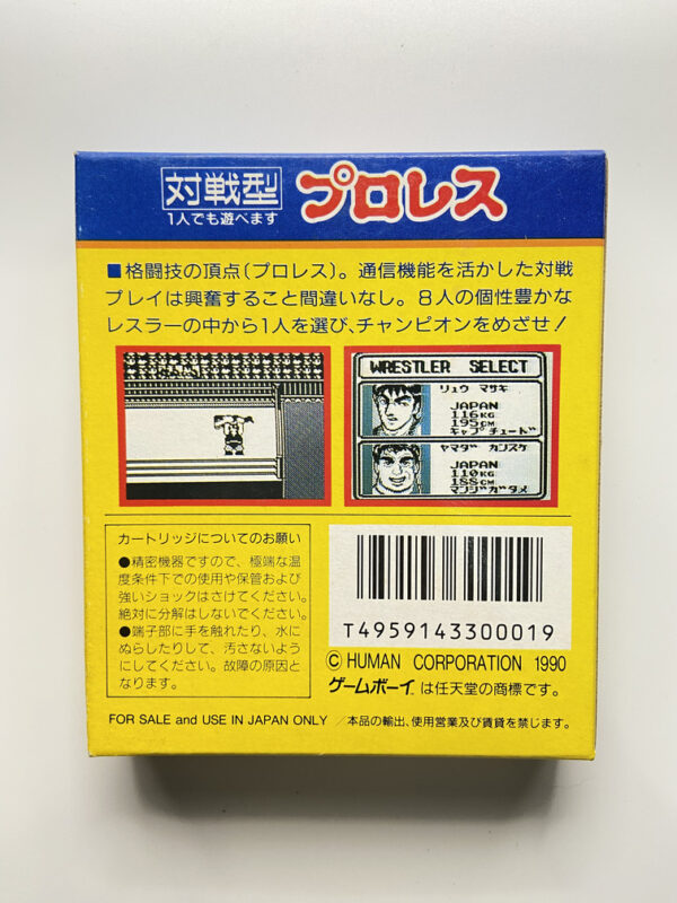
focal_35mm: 26
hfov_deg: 53.1
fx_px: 678
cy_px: 452
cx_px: 338
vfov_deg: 67.3
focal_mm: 4.25
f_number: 1.8
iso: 100
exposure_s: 1/60
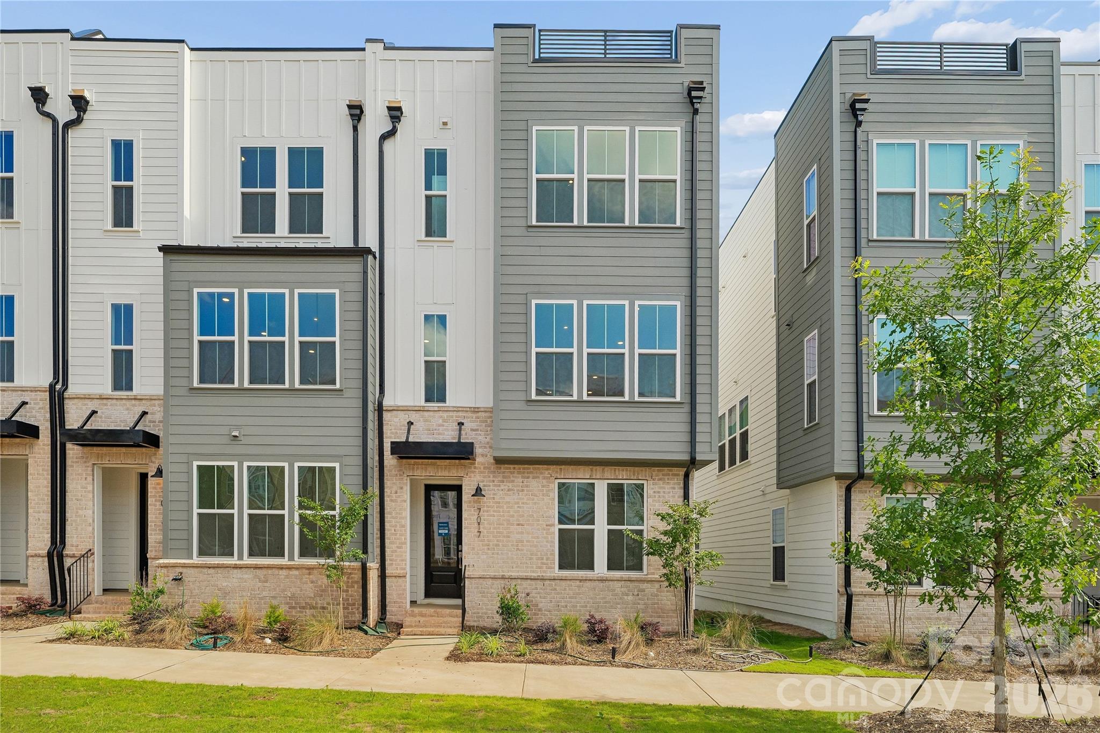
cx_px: 550
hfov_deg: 86.9
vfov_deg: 64.5
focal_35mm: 19
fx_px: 580
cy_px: 366
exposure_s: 1/640
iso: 800
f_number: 8
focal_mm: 19
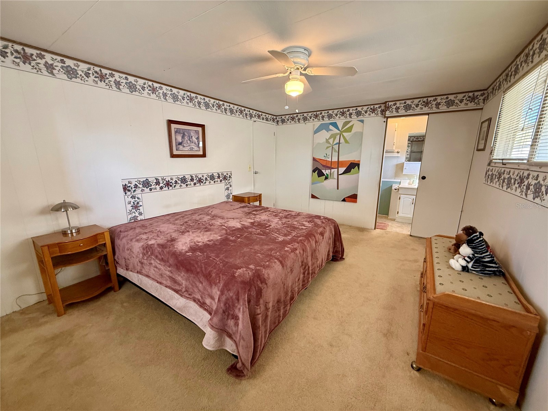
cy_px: 206
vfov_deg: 85.7
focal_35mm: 14
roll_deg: -0.2
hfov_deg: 102.1
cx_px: 274
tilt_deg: -12.7
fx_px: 222
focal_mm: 2.22
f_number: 2.2
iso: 250
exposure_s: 1/60
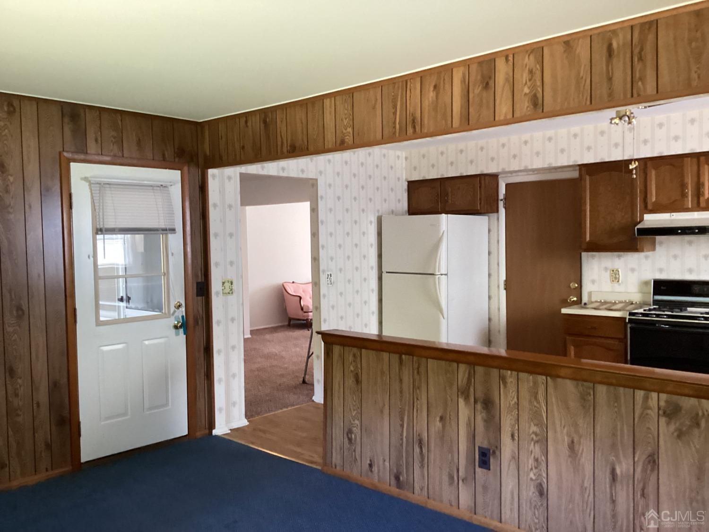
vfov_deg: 45.4
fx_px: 635
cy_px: 266
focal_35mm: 31
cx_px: 354
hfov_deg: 58.4
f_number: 2.4
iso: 320
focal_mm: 3.3
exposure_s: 1/50
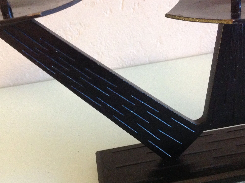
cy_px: 90
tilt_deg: -26.0
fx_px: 325
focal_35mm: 46
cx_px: 118
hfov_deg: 41.3
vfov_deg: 31.4
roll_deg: +7.5
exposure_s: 1/17
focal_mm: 4.28
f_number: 2.4
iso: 500
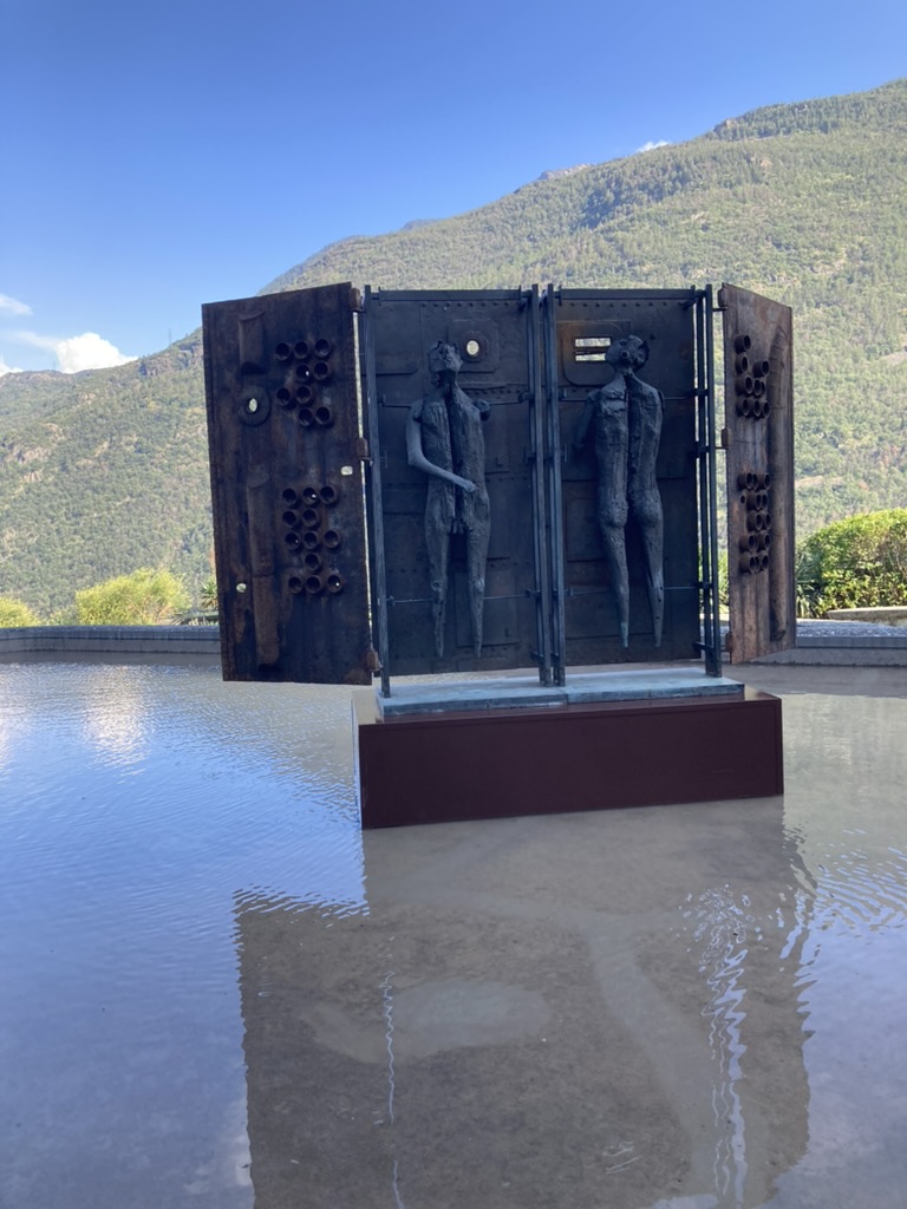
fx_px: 978
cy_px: 604
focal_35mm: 28
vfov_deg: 63.4
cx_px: 454
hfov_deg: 49.7
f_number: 1.8
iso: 20
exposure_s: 1/360
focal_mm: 3.99
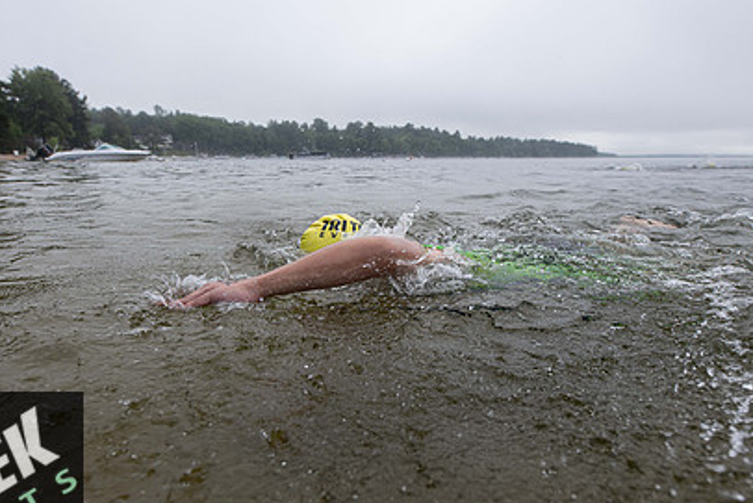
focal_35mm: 20
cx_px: 358
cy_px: 296
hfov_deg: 83.9
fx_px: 418
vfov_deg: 61.6
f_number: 4
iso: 320
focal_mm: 14
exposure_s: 1/800
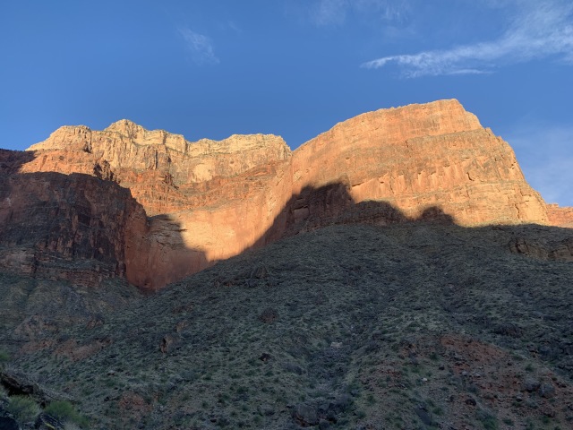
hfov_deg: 67.3
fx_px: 430
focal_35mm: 26
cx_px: 286
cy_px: 215
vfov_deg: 53.1
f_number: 1.8
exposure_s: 1/660
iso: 25
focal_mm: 4.25
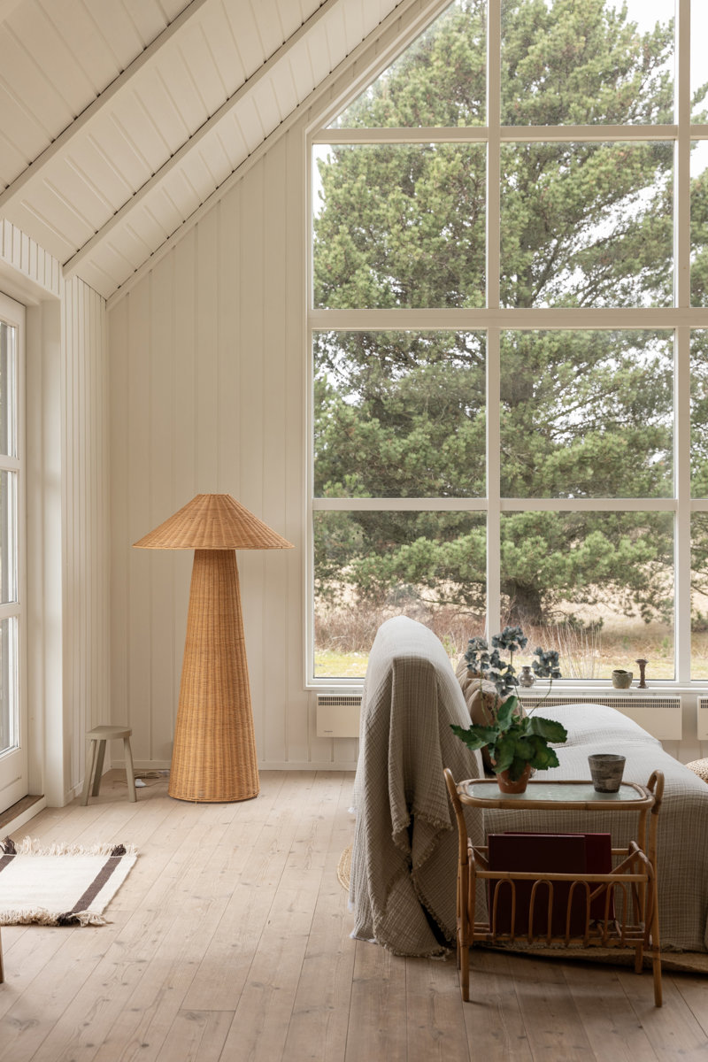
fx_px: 1239
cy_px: 531
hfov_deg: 31.9
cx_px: 354
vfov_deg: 46.4
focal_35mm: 42
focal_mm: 42
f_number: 4.5
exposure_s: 1/40
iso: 400
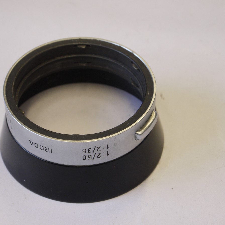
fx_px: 735
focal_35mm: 100
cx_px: 106
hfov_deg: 17.4
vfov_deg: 17.4
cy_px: 113
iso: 400
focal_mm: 42
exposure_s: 1/20
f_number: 11
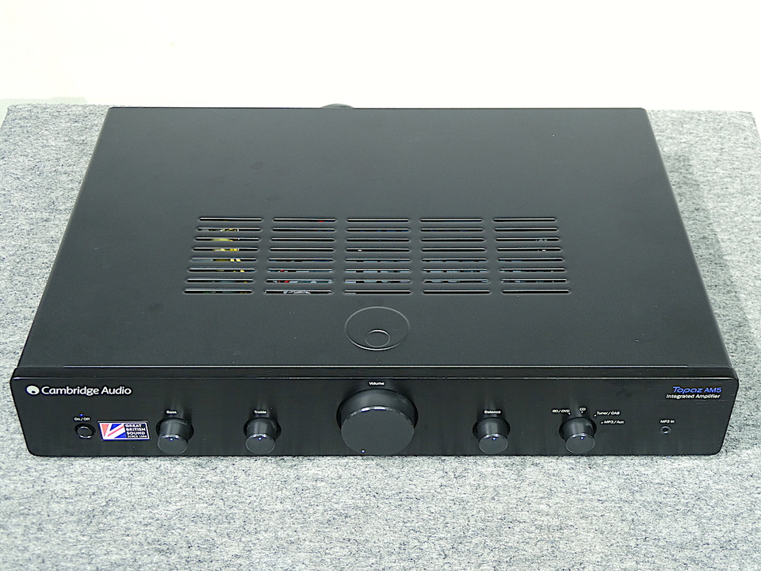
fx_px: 1099
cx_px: 380
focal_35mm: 50
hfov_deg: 38.2
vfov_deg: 29.1
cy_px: 286
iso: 100
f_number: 4.1
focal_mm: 9
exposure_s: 1/1.6
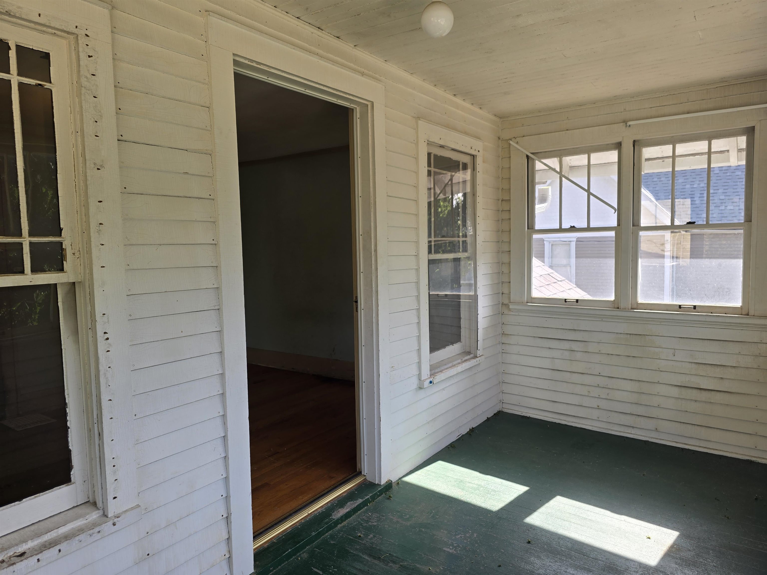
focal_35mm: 23
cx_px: 384
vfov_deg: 58.9
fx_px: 510
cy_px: 288
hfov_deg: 73.9
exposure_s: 1/180
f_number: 1.7
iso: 20
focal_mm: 6.3
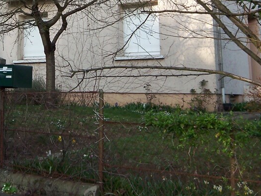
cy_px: -19
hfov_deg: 30.2
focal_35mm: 62
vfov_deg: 22.4
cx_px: 42
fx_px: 468
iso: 50
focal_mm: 3.8
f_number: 2.8
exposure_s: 1/200
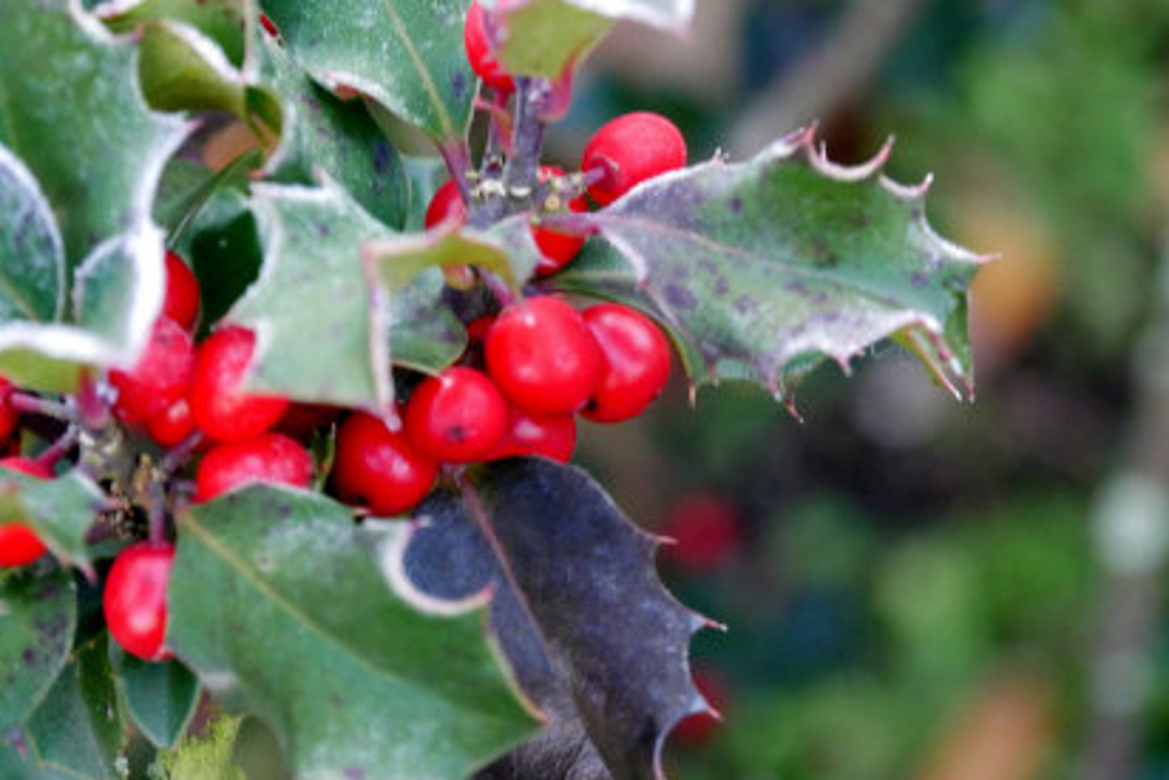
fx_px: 5522
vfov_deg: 8.1
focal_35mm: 170
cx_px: 440
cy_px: 326
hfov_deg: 12.1
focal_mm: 55
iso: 2000
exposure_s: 1/125
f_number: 5.1
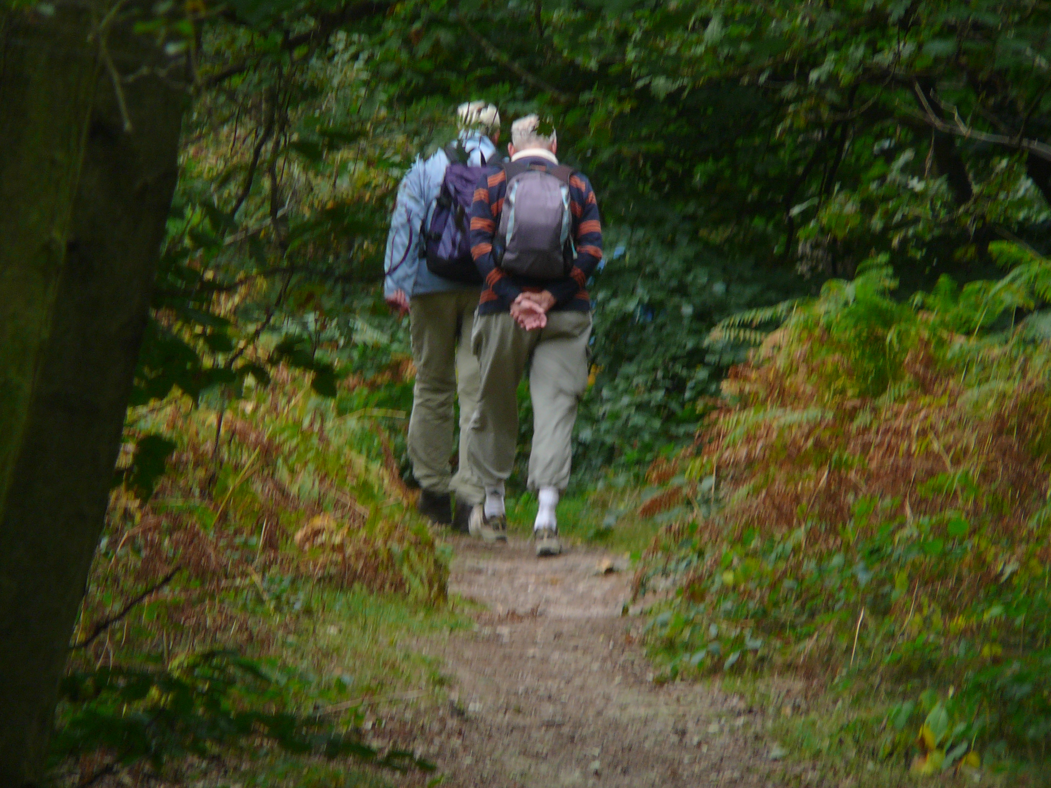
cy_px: 394
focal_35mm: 350
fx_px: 10627
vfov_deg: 4.2
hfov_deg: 5.7
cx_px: 526
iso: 80
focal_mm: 52
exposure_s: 1/30
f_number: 4.2
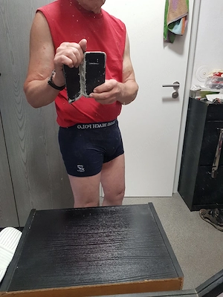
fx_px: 223
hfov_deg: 53.1
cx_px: 112
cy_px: 148
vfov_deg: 67.3
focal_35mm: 26
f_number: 1.7
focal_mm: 4.2
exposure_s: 1/33
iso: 200
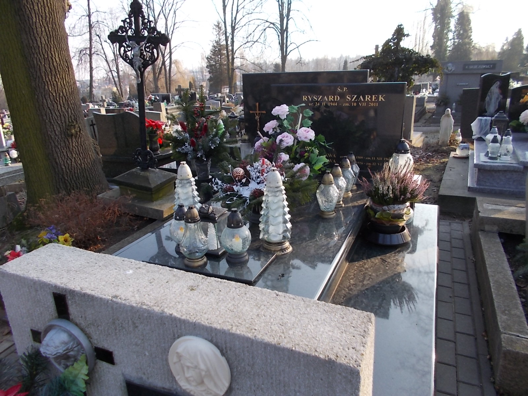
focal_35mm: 26
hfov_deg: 67.3
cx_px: 264
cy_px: 198
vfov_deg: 53.1
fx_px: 397
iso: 80
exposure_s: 1/160
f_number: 3.2
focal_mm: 4.6
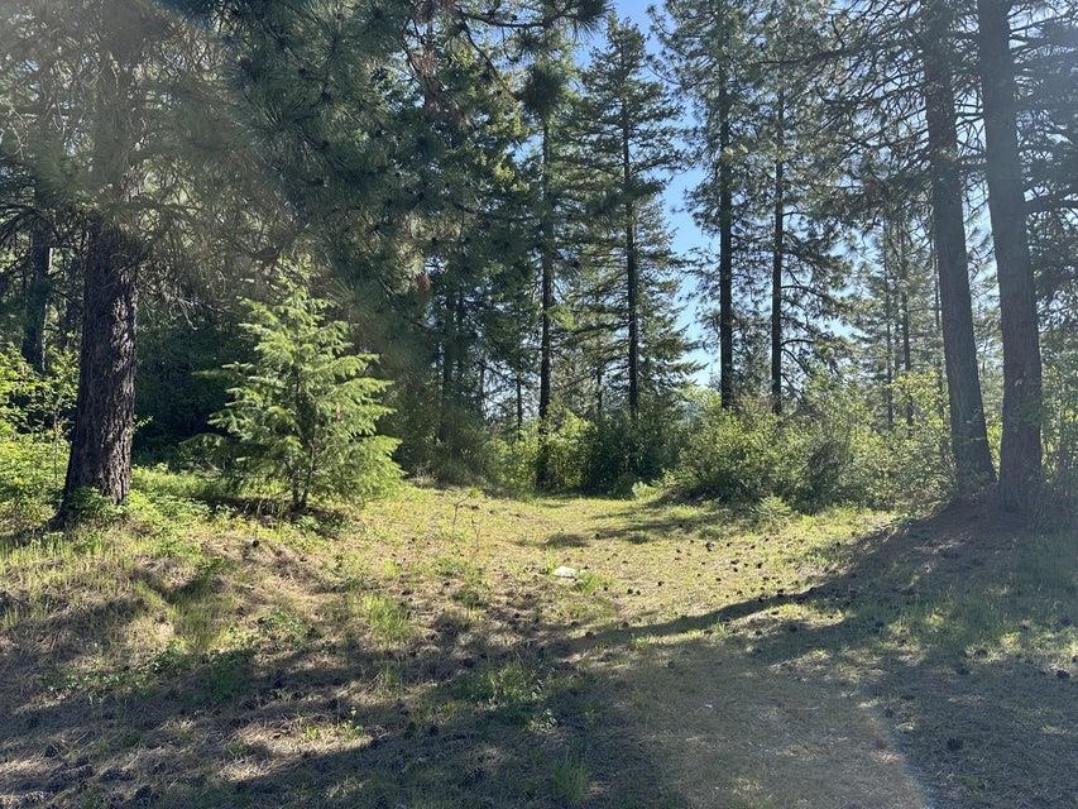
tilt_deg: +4.9
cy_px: 404
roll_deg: +0.8
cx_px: 539
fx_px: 748
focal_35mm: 24
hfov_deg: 71.6
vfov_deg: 56.8
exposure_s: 1/1304
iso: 80
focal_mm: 6.86
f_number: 1.78
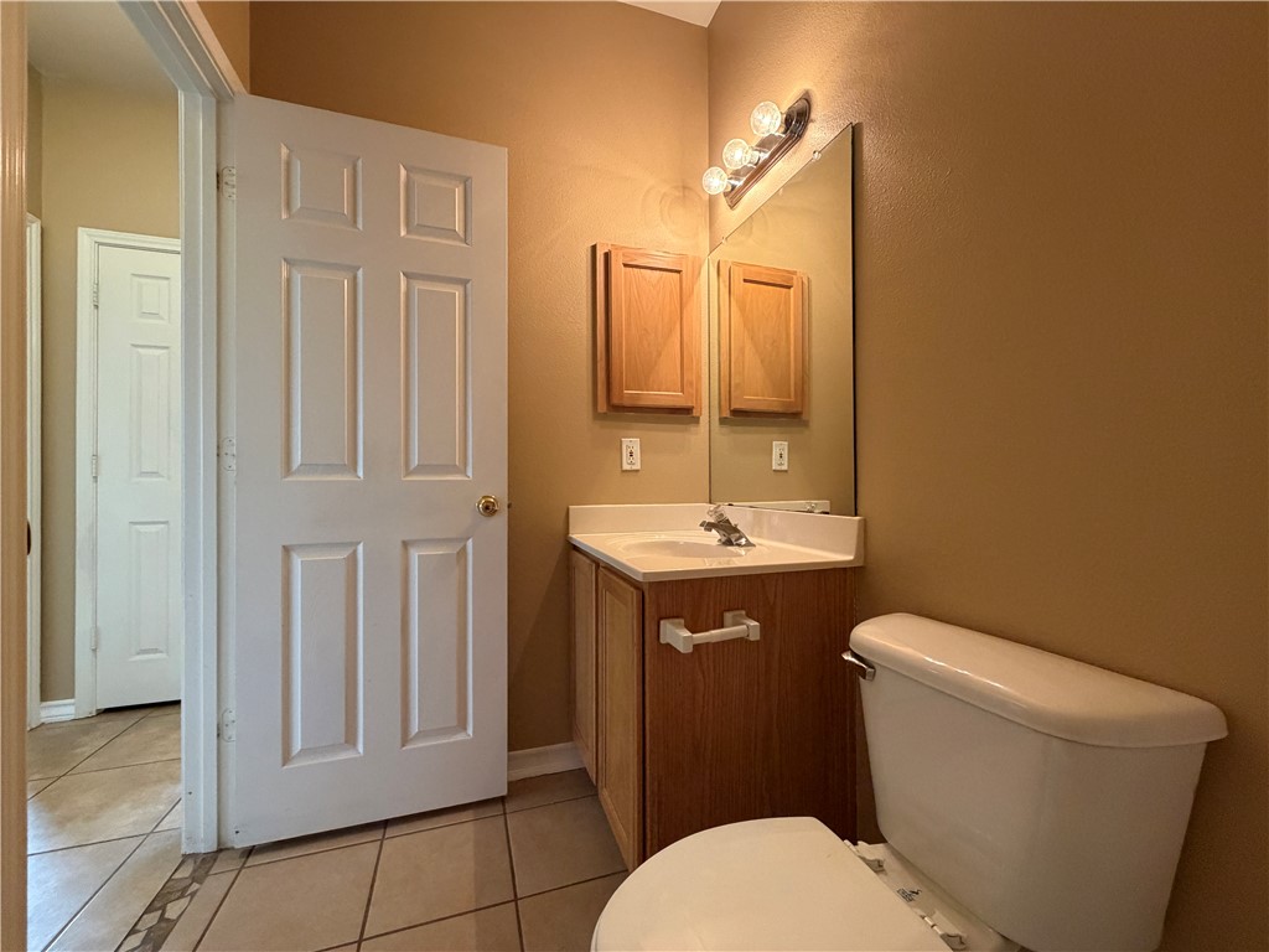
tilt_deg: +0.1
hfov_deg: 102.1
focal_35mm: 14
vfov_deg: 85.7
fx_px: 513
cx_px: 634
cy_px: 476
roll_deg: +0.0
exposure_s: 1/60
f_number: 2.2
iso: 400
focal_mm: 2.22
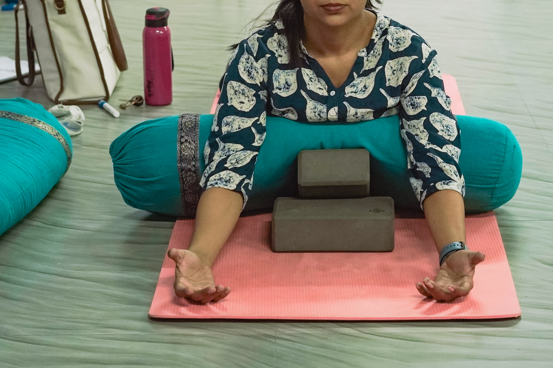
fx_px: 1597
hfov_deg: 19.6
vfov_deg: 13.1
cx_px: 328
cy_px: 120
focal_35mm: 104
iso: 2000
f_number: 3.5
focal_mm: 50
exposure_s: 1/100
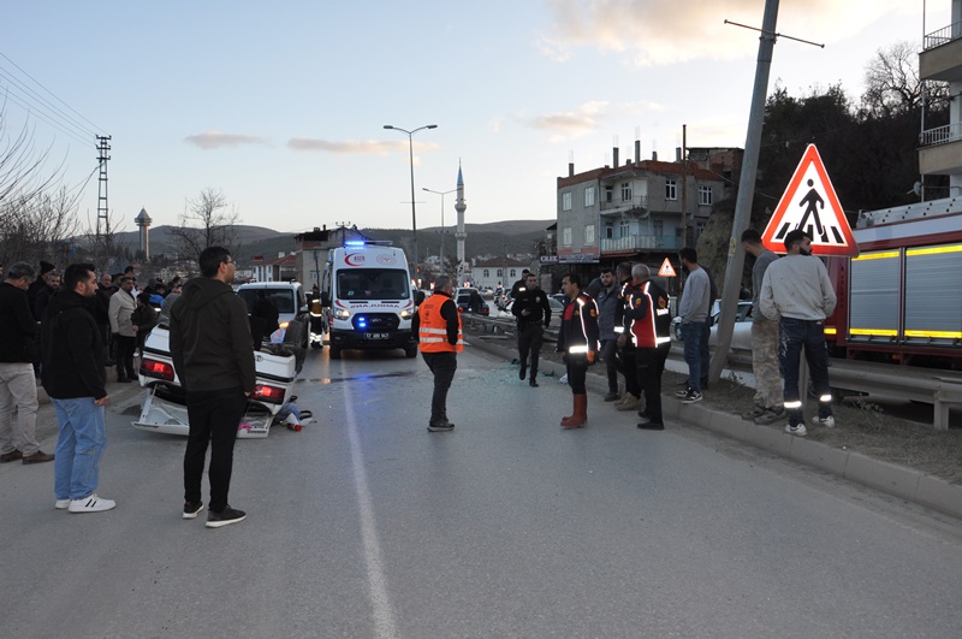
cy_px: 320
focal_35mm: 27
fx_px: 720
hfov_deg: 67.5
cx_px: 481
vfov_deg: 47.8
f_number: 8
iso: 640
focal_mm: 18
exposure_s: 1/200
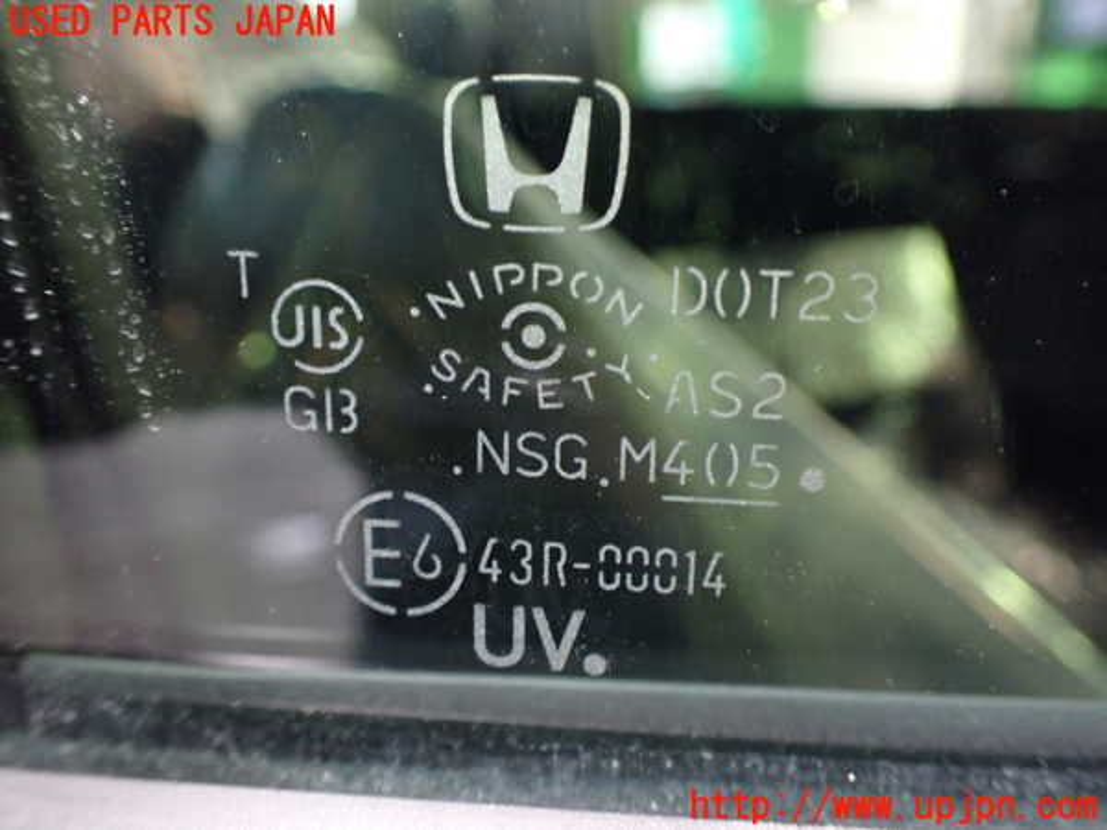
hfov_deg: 60.0
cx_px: 554
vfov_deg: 46.8
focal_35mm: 30
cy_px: 415
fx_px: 959
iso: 800
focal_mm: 5.4
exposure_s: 1/30
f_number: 2.3
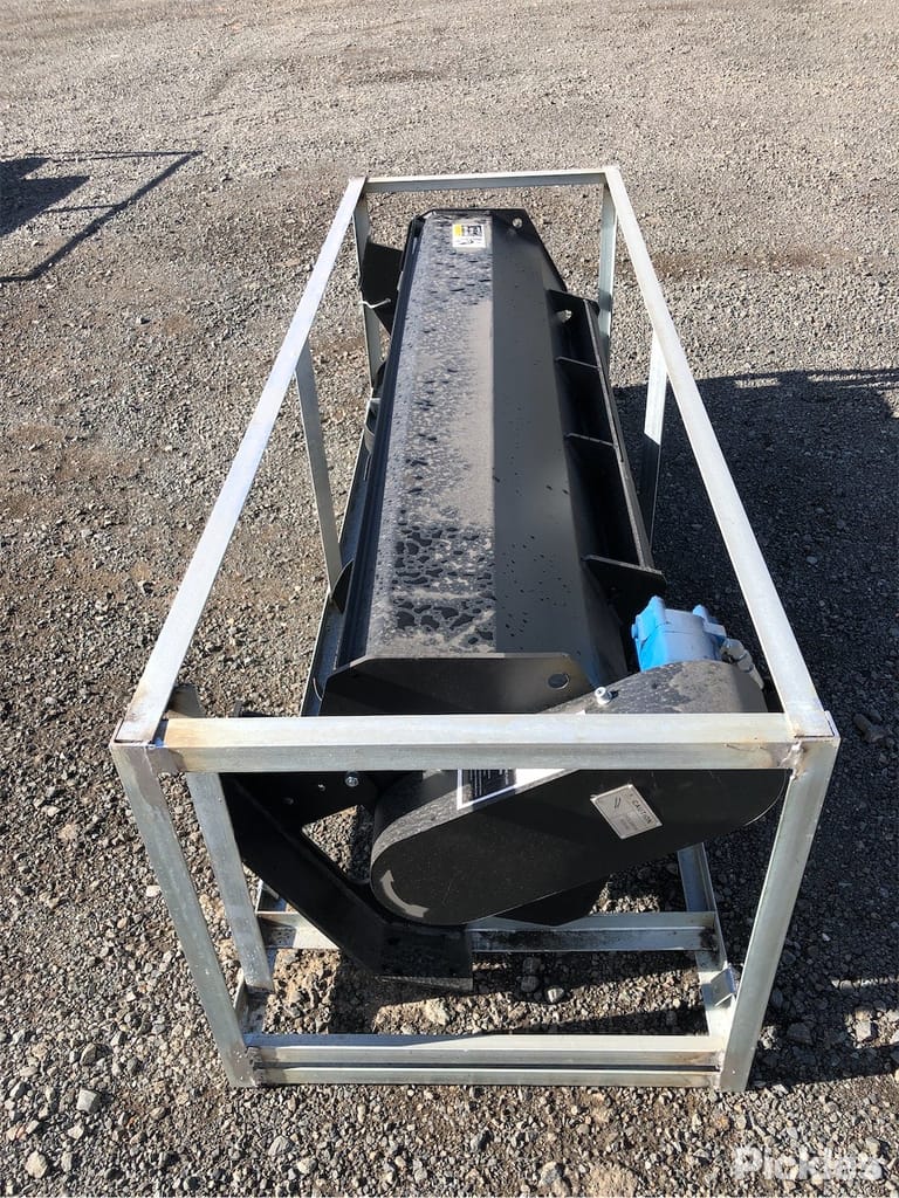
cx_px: 450
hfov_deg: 49.7
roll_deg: +5.2
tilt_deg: -37.4
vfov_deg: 63.4
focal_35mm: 28
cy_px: 599
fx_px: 970
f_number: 1.8
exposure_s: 1/727
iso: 20
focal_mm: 3.99
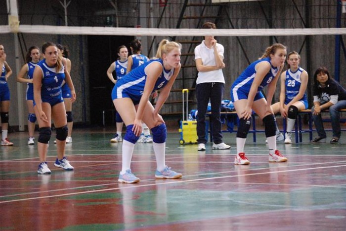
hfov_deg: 13.0
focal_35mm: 158
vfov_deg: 8.7
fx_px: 1513
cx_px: 173
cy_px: 116
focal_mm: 105
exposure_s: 1/100
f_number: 4.8
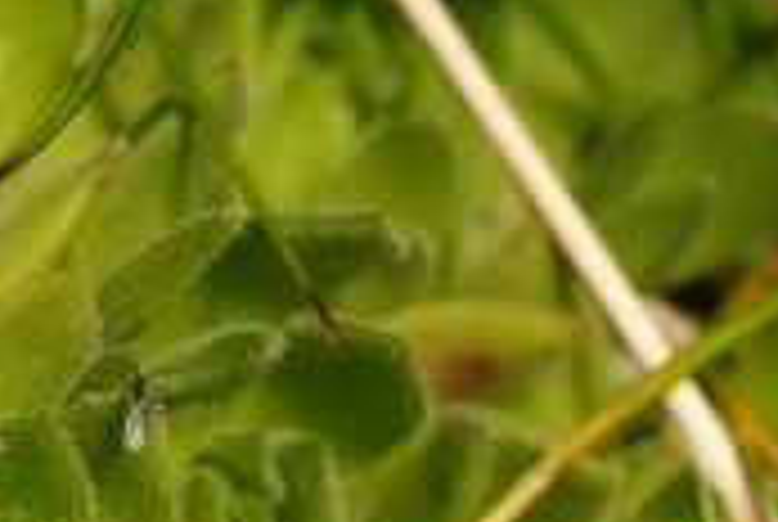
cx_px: 895
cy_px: 1148
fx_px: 12779
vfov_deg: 2.3
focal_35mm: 590
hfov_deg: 3.5
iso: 100
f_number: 10
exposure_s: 1/200
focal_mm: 85
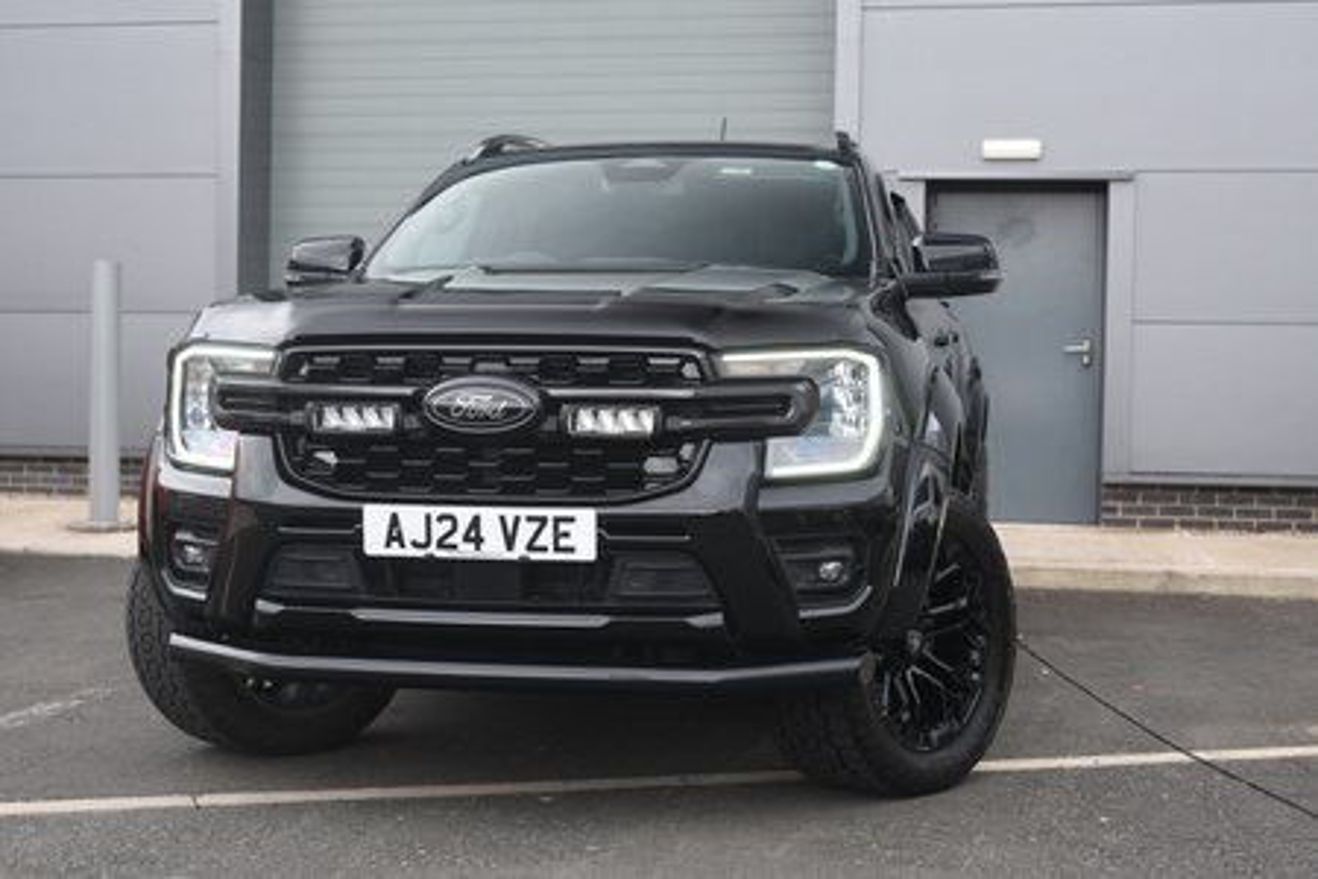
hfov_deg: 35.1
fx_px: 2087
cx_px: 659
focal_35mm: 57
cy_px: 440
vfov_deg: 23.8
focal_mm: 38
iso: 250
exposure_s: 1/80
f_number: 5
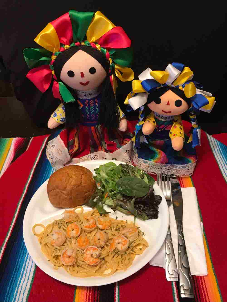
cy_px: 151
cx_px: 114
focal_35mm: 28
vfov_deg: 63.4
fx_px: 245
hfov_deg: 49.8
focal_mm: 4
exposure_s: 1/15
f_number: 1.8
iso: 40
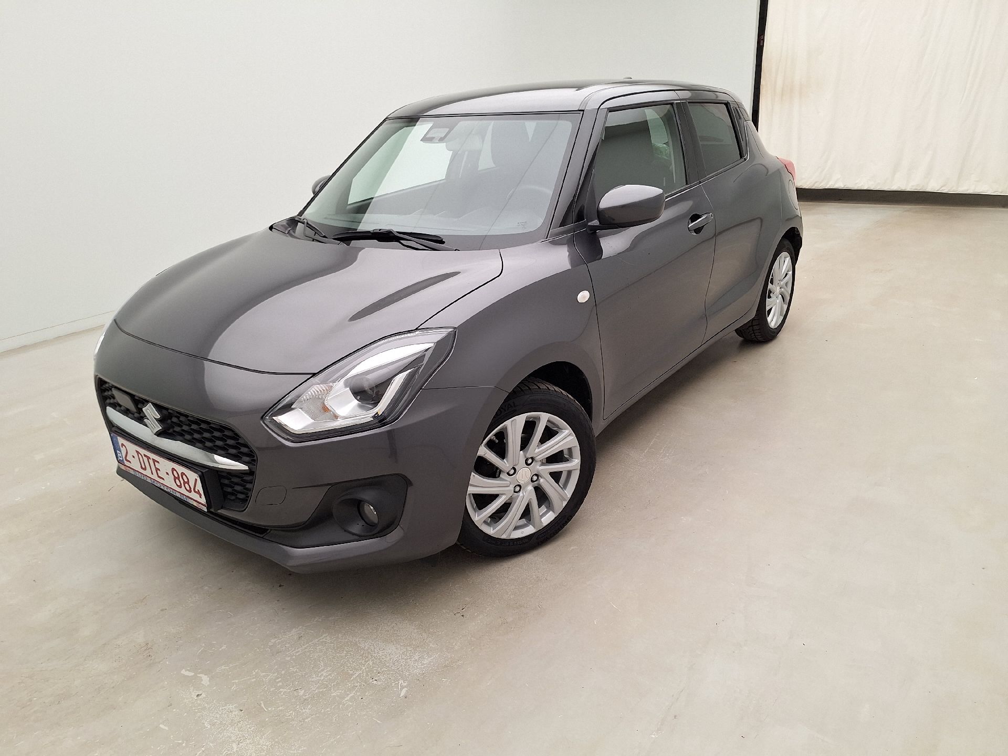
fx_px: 670
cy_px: 378
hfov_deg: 73.9
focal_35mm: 23
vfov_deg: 58.9
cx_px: 504
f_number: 1.8
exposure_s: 1/100
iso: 50
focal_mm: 5.54
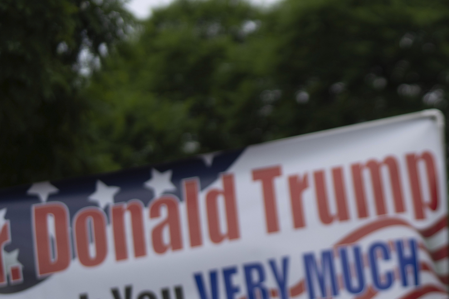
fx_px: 1584
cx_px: 569
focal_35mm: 127
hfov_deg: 15.4
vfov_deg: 10.6
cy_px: 345
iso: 100
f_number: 1.4
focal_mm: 50
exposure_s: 1/3200
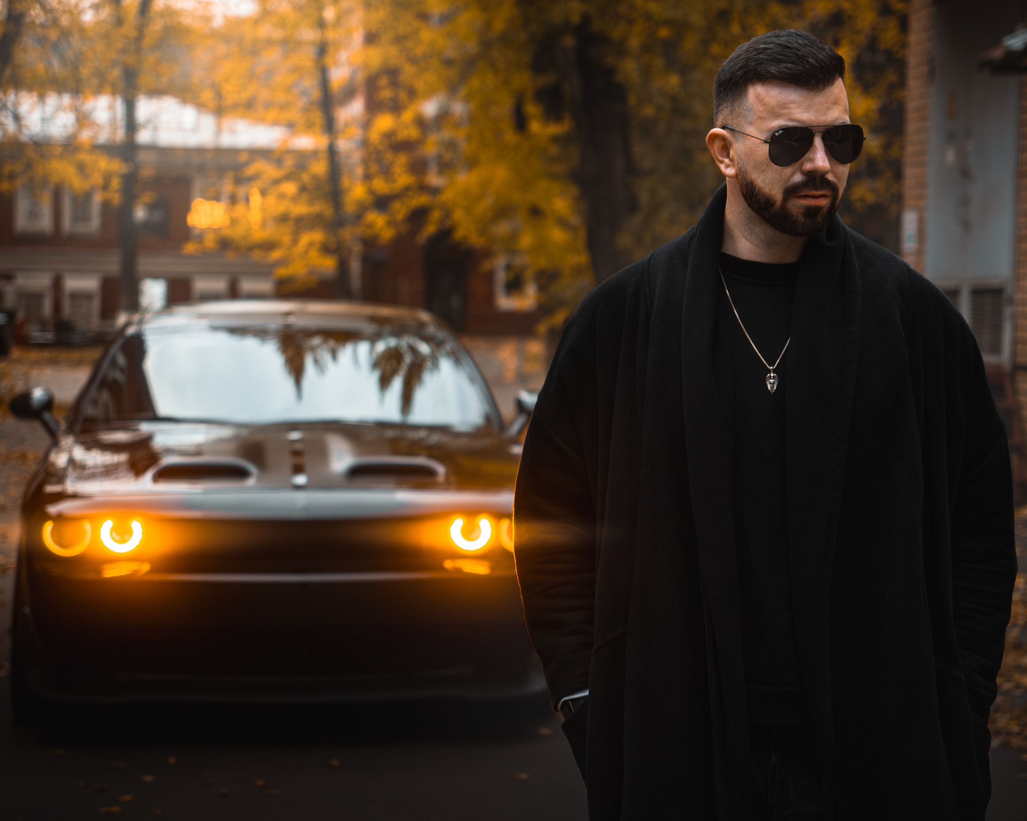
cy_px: 381
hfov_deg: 20.4
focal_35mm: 94
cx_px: 501
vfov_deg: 16.4
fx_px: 2857
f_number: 2.8
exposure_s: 1/200
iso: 500
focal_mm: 50
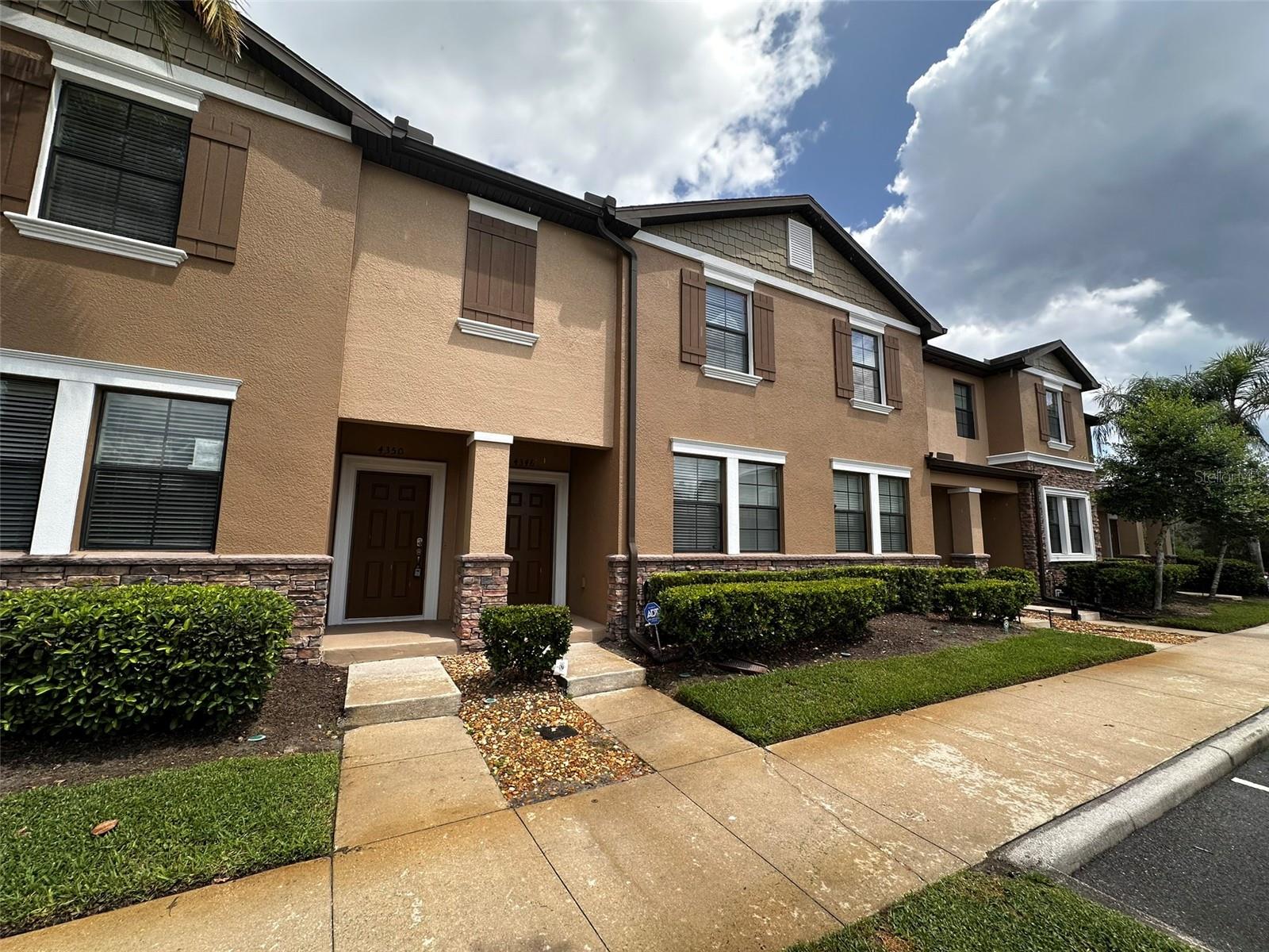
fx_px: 513
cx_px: 634
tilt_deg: +6.9
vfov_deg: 85.7
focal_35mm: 14
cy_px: 476
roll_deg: -0.4
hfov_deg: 102.1
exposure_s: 1/824
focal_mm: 2.22
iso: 40
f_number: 2.2
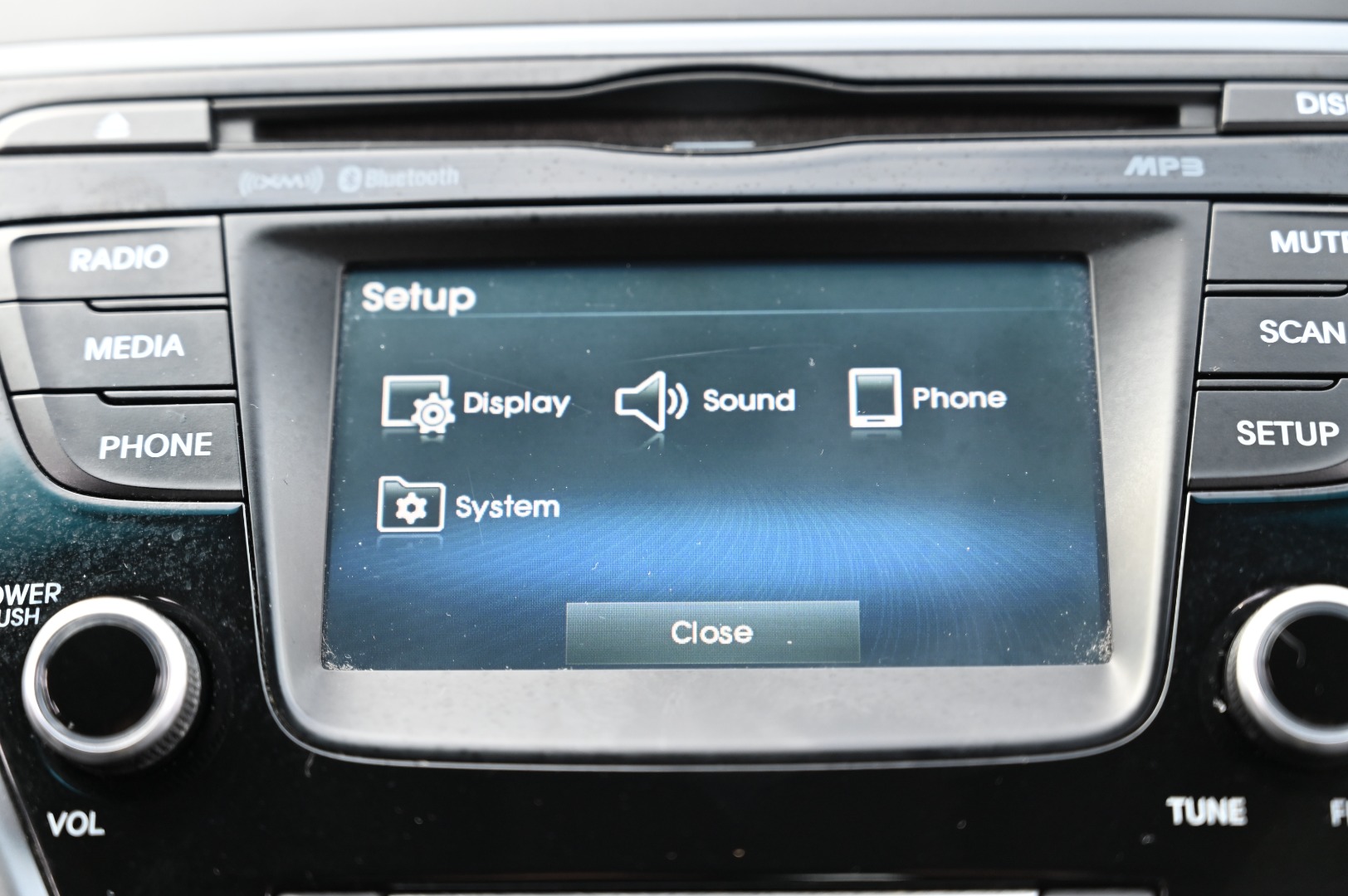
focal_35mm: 67
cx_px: 674
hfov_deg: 30.1
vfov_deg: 20.3
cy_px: 448
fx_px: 2507
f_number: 4
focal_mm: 67
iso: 800
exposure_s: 1/125
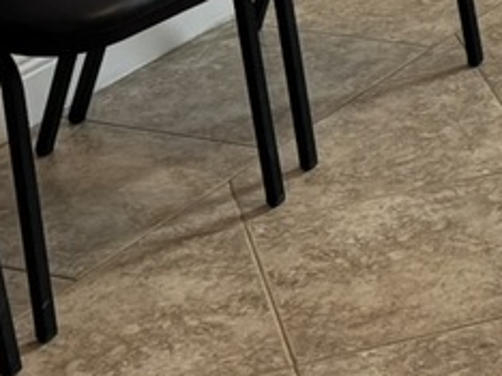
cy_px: -496
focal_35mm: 148
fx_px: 2144
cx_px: 1043
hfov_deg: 11.8
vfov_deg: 9.1
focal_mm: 6.76
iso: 200
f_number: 1.78
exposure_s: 1/120
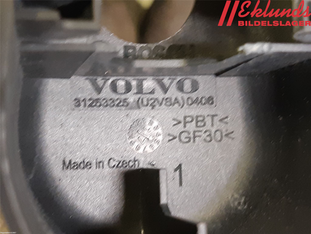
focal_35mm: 26
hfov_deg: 67.3
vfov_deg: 53.1
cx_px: 156
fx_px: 234
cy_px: 117
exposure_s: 1/33
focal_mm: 3.93
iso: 250
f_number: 1.7
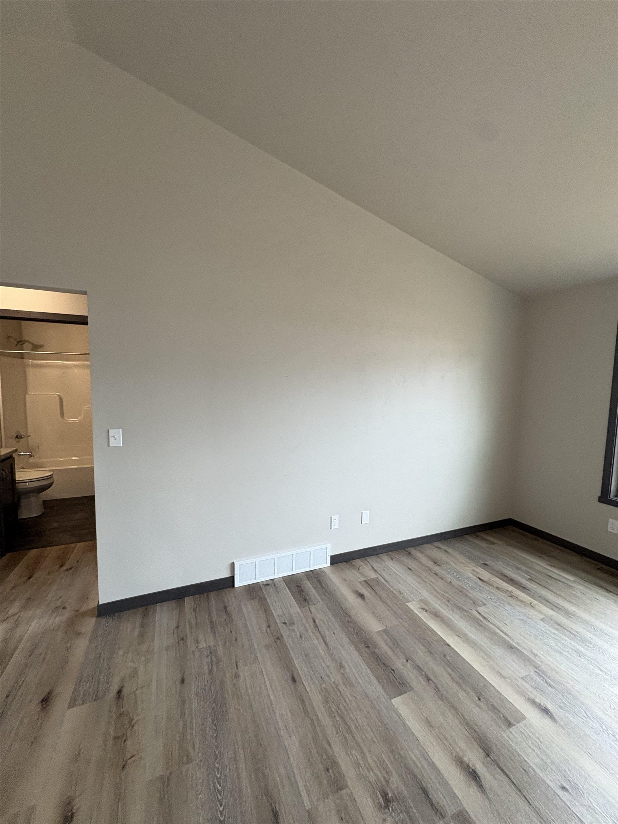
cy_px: 412
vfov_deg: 102.1
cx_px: 309
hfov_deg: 85.7
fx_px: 333
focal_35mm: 14
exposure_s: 1/120
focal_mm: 2.22
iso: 160
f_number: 2.2
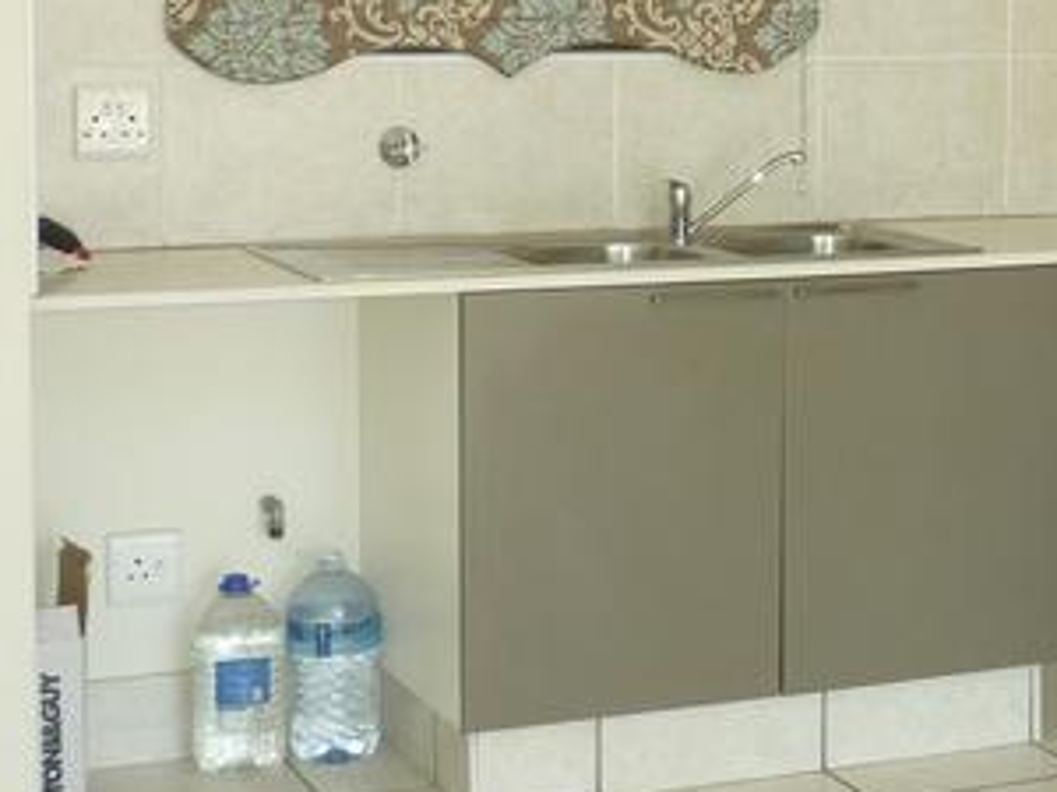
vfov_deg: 16.6
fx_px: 2687
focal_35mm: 88
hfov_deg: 21.5
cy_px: 148
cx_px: 1064
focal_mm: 5.5
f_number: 2.8
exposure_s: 1/60
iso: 100
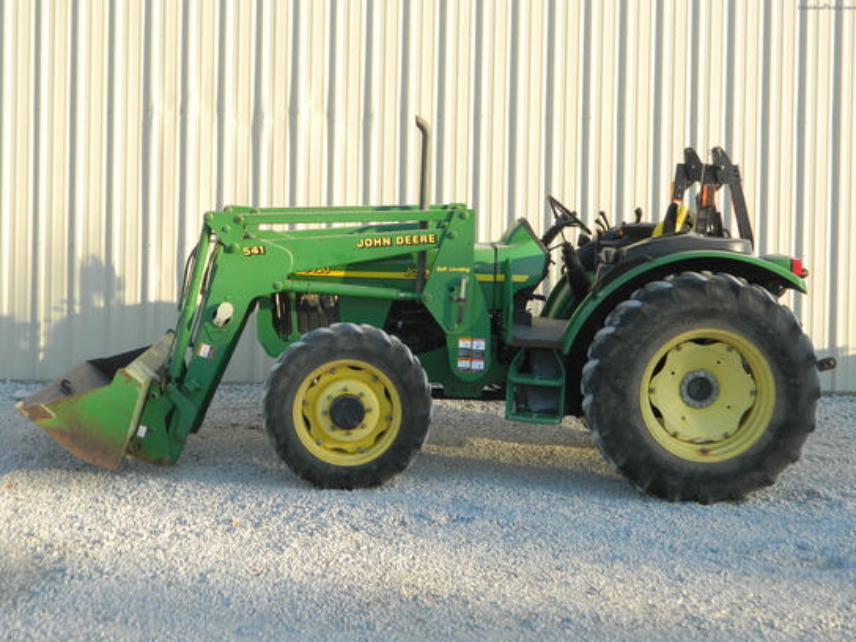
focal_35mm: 57
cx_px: 428
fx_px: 1410
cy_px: 321
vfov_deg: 25.7
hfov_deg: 33.8
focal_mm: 10.2
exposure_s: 1/200
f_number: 3.8
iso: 80
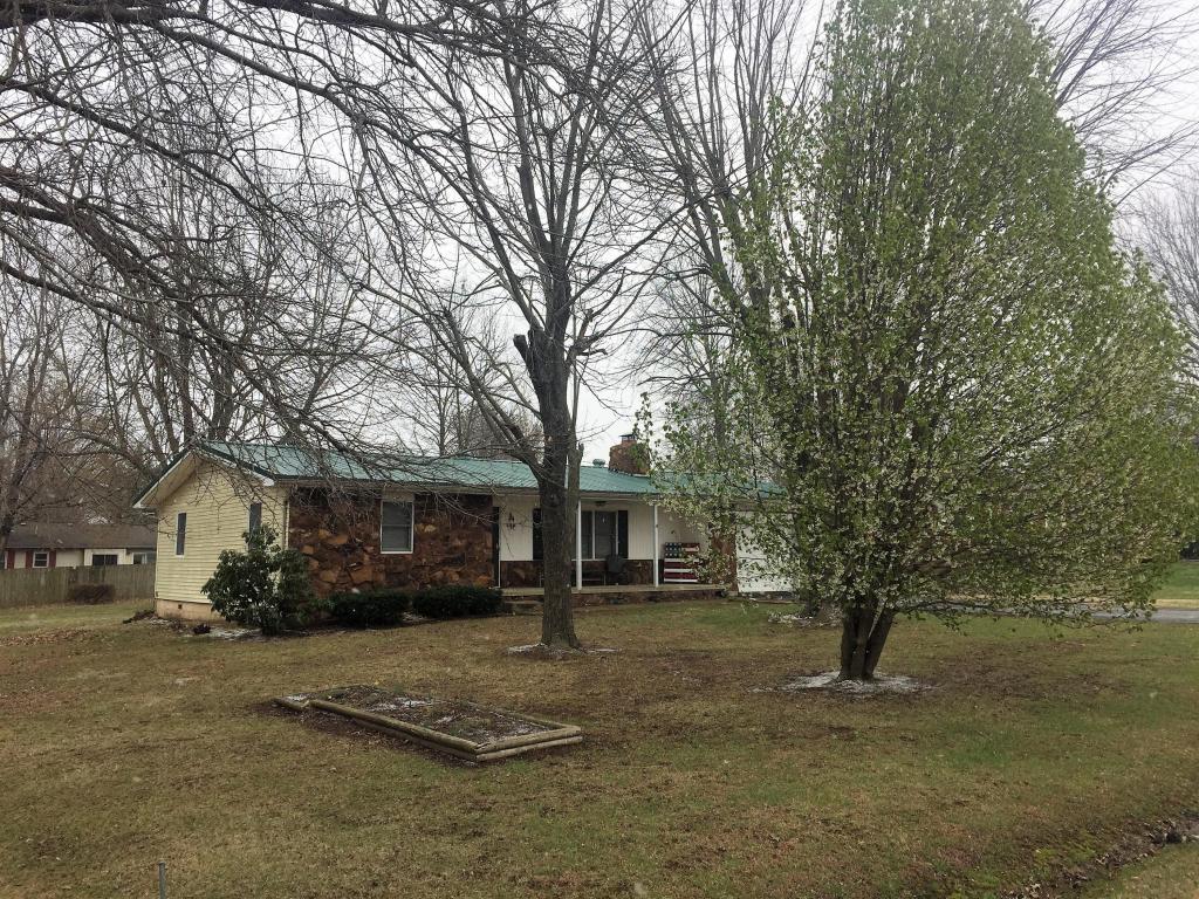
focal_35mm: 29
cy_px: 450
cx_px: 600
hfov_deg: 61.7
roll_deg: +0.1
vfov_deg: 48.2
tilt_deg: +8.3
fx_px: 1004
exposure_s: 1/1163
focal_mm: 4.15
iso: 32
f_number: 2.2
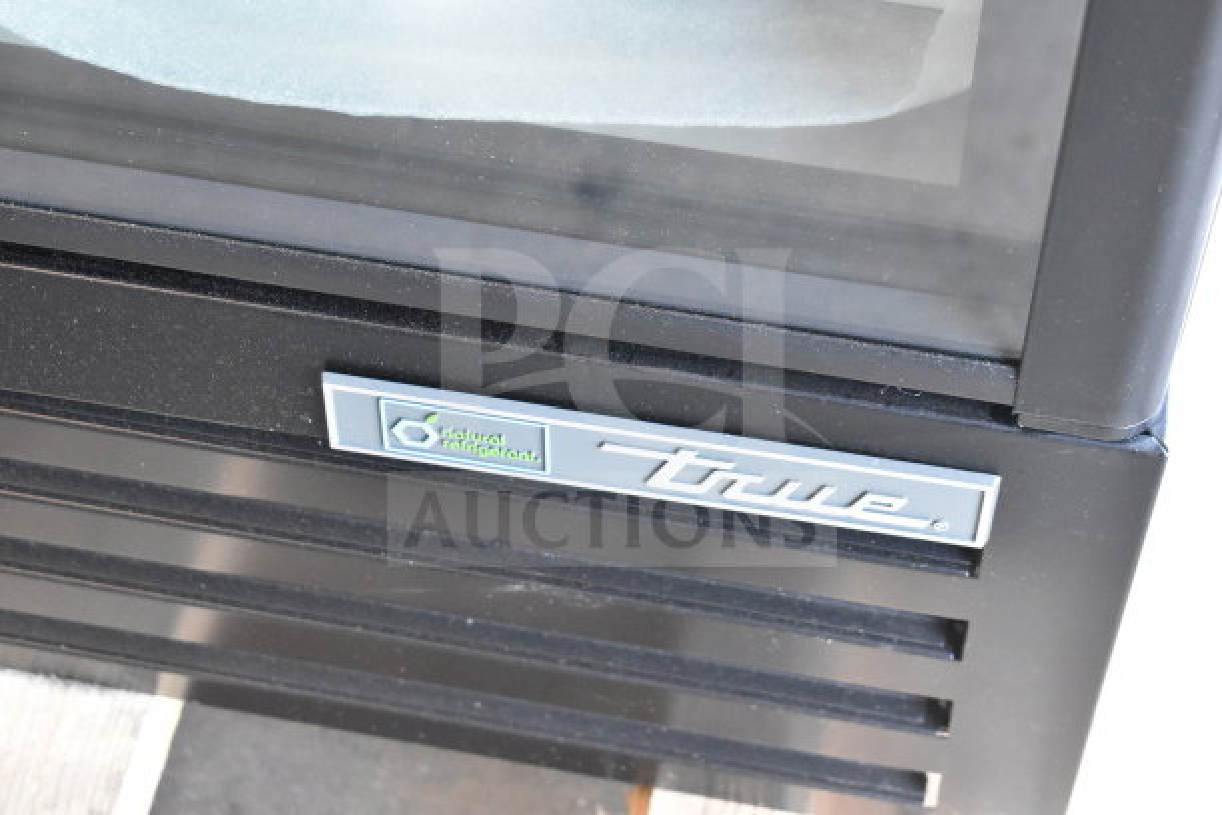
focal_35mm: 82
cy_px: 408
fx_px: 2801
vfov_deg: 16.6
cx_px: 611
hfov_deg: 24.6
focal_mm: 55
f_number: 5.6
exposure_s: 1/100
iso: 5000
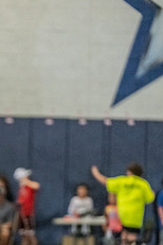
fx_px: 2153
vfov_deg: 6.5
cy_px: 194
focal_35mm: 317
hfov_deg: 4.3
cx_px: -109
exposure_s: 1/1000
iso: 10000
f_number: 2.8
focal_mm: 126
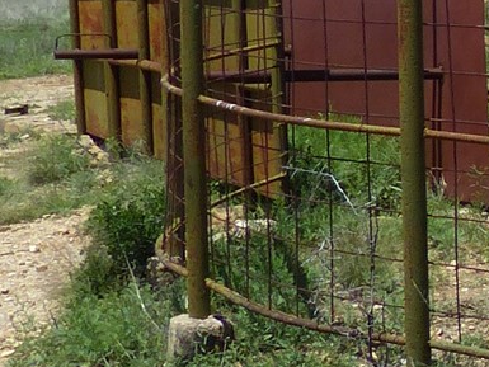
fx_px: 1879
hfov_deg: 11.9
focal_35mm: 133
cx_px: 1196
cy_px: -43
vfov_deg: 11.0
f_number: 4
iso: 100
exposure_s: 1/1000
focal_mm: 4.5
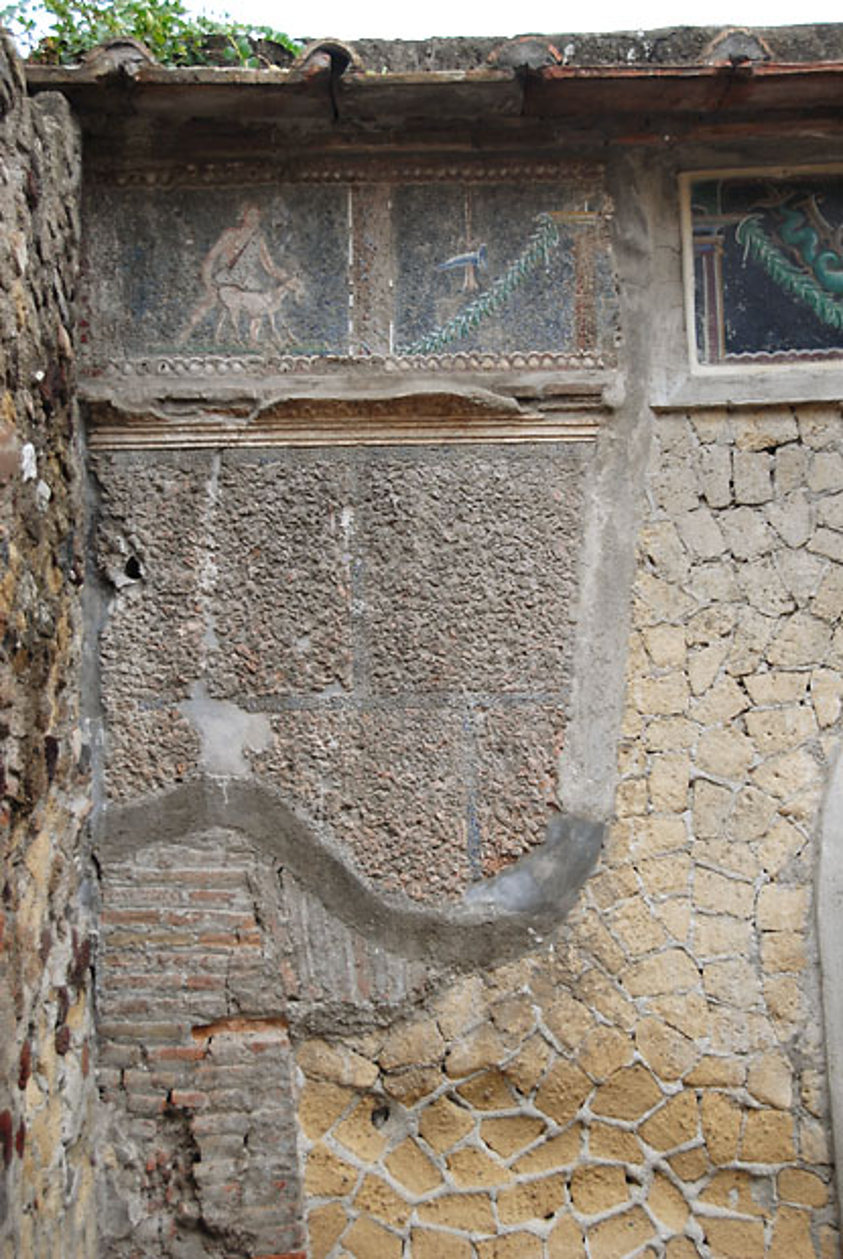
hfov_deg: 25.1
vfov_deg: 36.8
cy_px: 630
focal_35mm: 54
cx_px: 422
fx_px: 1891
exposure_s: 1/125
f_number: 4.2
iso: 100
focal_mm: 36
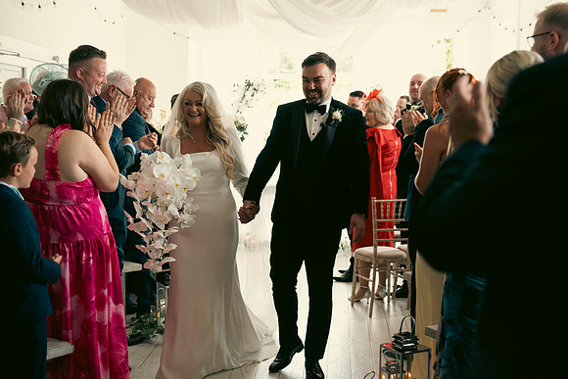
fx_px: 742
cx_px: 284
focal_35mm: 47
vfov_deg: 28.7
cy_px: 190
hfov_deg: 41.9
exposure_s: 1/160
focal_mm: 47
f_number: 3.5
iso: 500
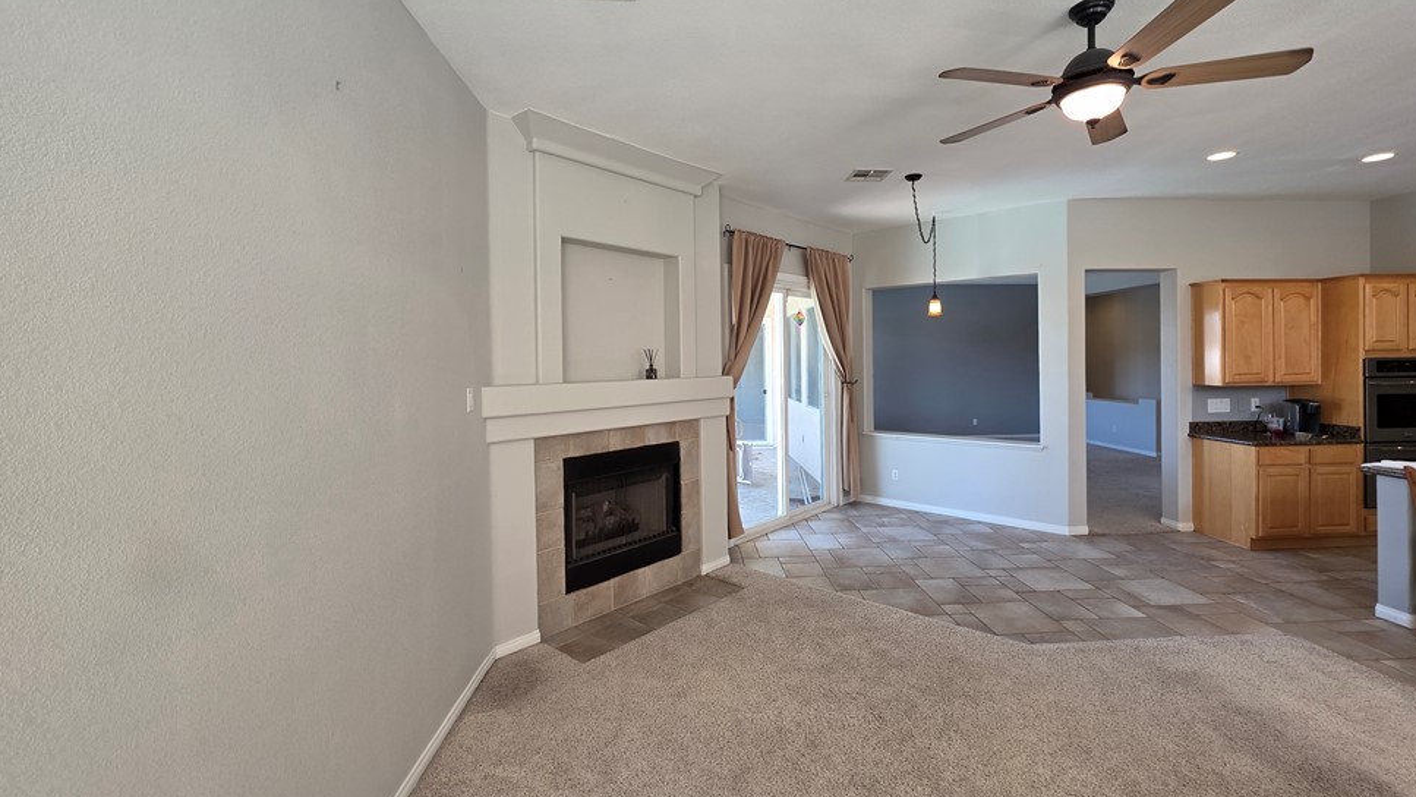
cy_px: 369
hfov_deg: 103.0
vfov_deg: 70.4
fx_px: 563
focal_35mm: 15
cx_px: 722
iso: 125
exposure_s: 1/120
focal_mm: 2.2
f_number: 1.9
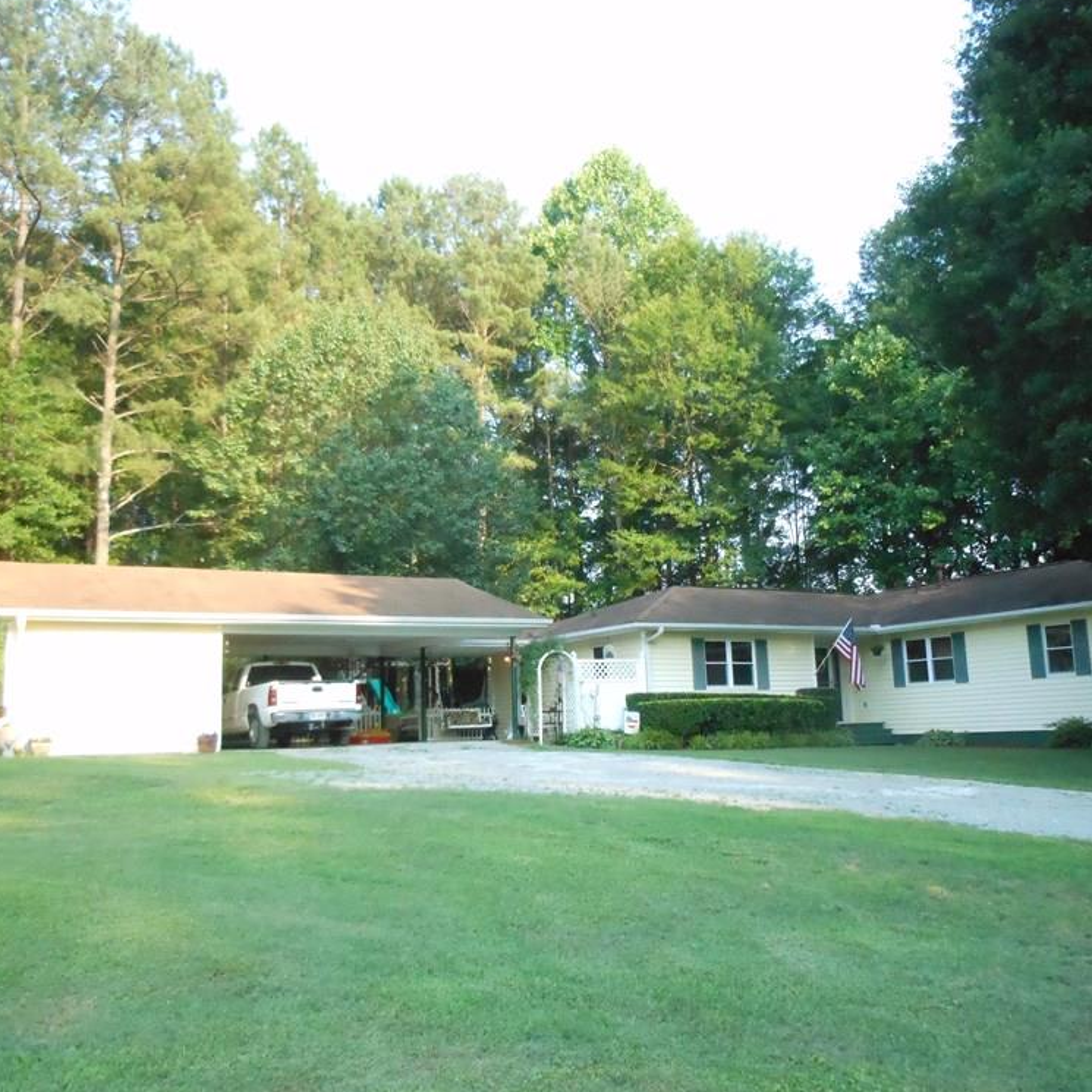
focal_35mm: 34
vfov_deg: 48.4
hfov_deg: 48.4
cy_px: 541
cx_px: 531
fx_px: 1213
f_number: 3.7
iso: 800
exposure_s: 1/640
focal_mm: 5
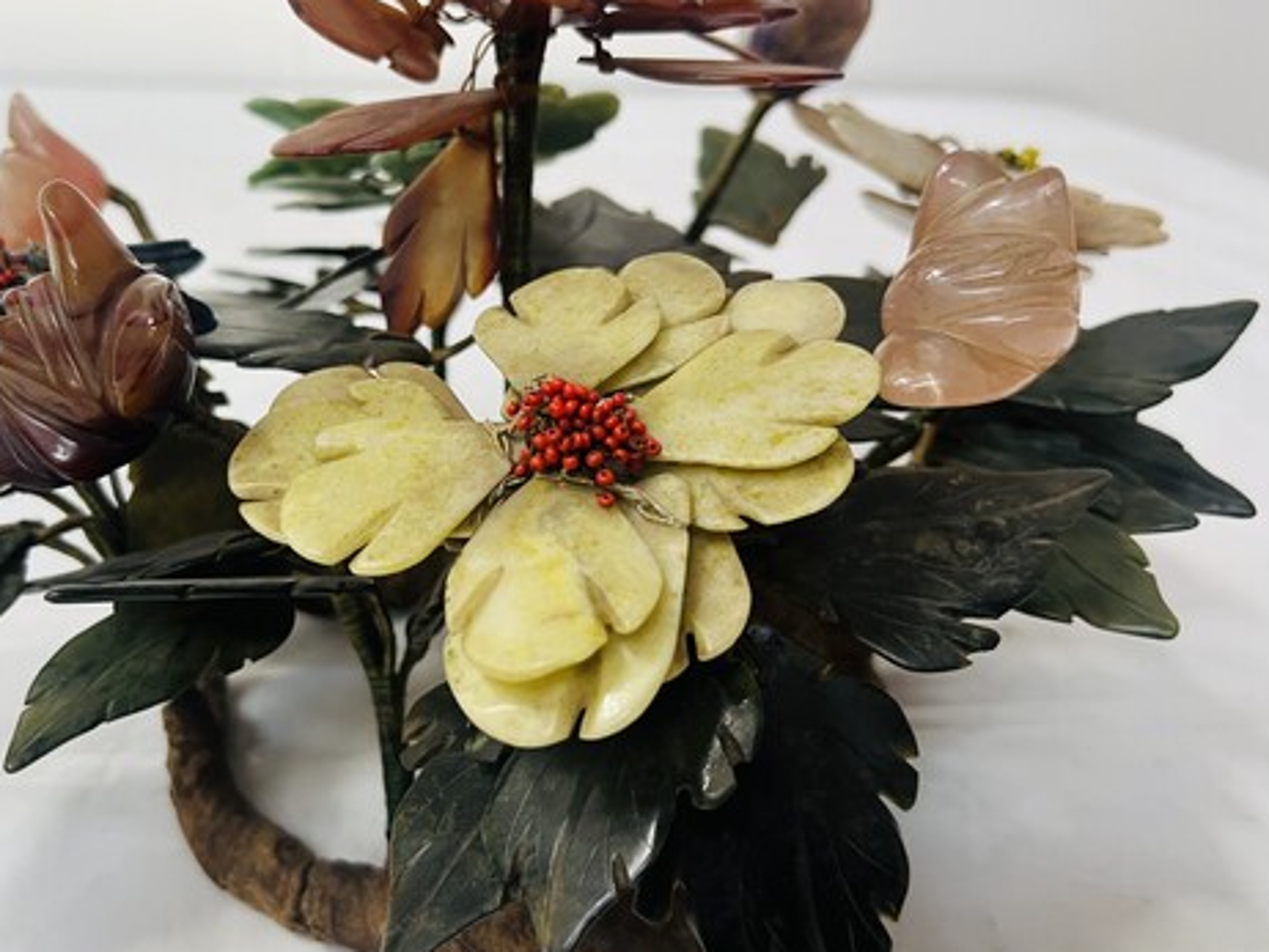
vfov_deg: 39.7
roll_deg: -0.6
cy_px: 461
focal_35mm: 36
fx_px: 1320
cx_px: 475
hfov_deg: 50.8
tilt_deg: -27.0
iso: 125
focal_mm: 5.7
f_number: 1.5
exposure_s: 1/94
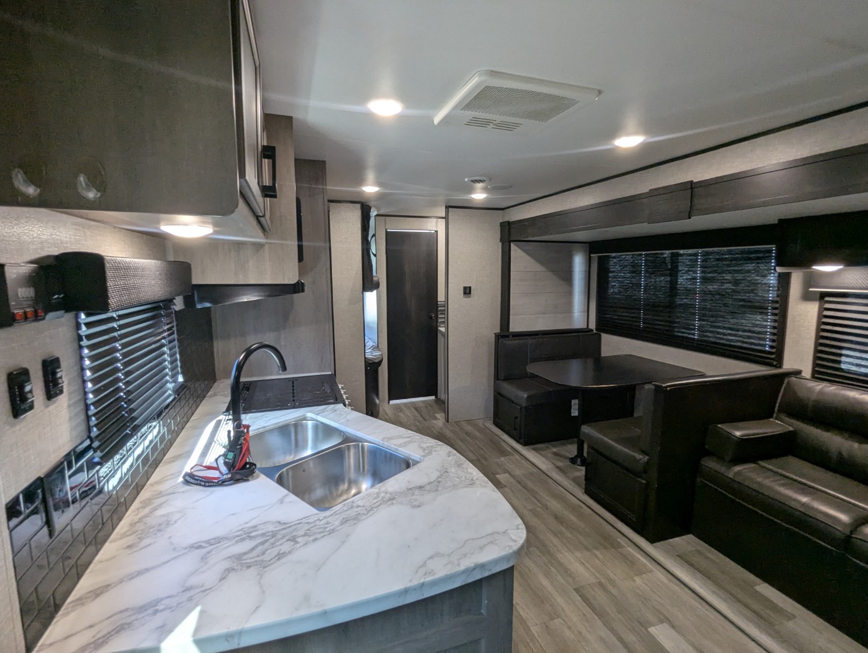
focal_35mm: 16
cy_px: 326
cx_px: 434
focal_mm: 2.35
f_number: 2.2
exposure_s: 1/56.3
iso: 140
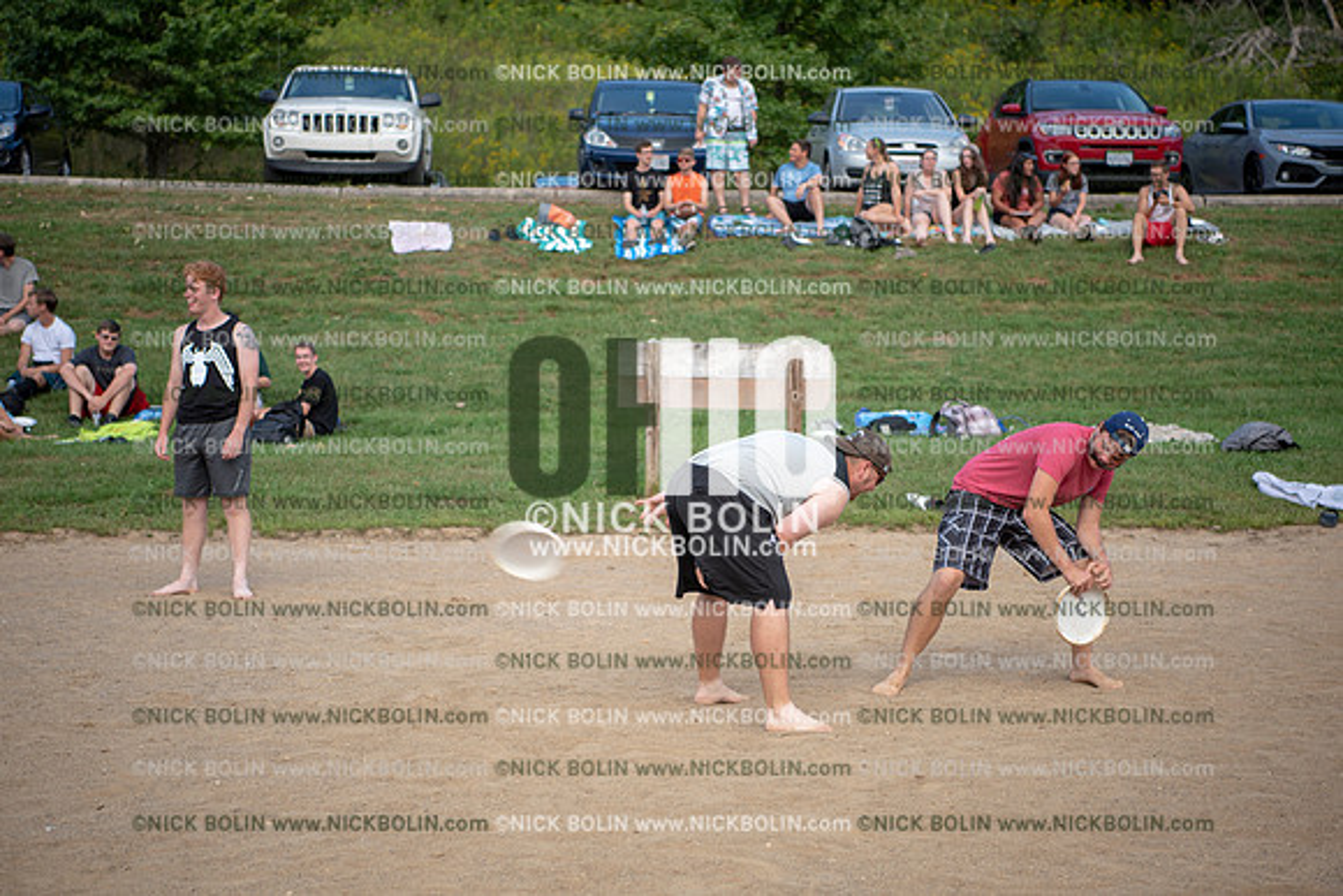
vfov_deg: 19.5
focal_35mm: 70
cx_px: 672
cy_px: 448
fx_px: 2612
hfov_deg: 28.8
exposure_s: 1/320
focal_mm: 70
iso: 160
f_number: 3.2
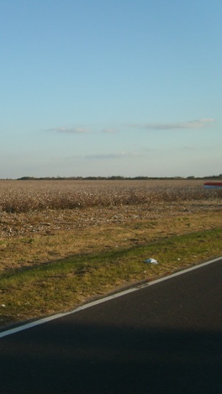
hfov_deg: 21.9
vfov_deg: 39.9
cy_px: 194
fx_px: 544
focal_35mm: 52
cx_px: -20
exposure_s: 1/184
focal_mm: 5.8
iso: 50
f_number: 7.1
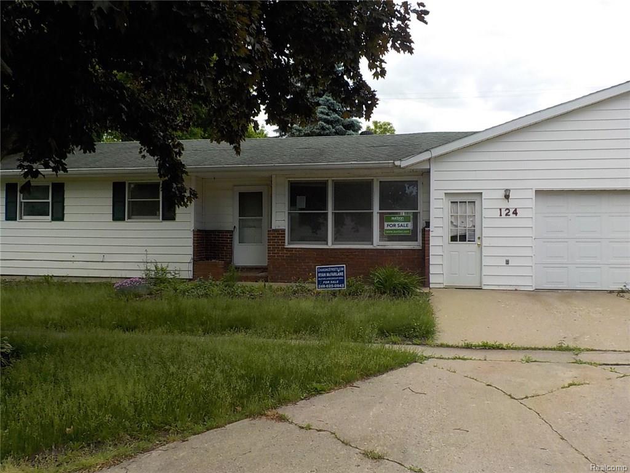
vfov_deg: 46.8
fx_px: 546
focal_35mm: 30
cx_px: 315
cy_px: 236
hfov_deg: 60.0
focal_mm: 4.1
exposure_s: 1/500
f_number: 3.3
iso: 125
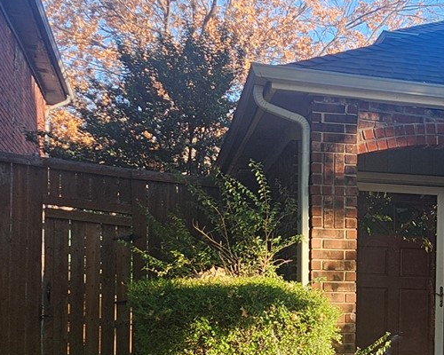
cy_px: 314
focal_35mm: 92
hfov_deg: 18.9
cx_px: 622
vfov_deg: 16.5
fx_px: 1209
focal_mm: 5.54
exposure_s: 1/306
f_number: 1.8
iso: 25
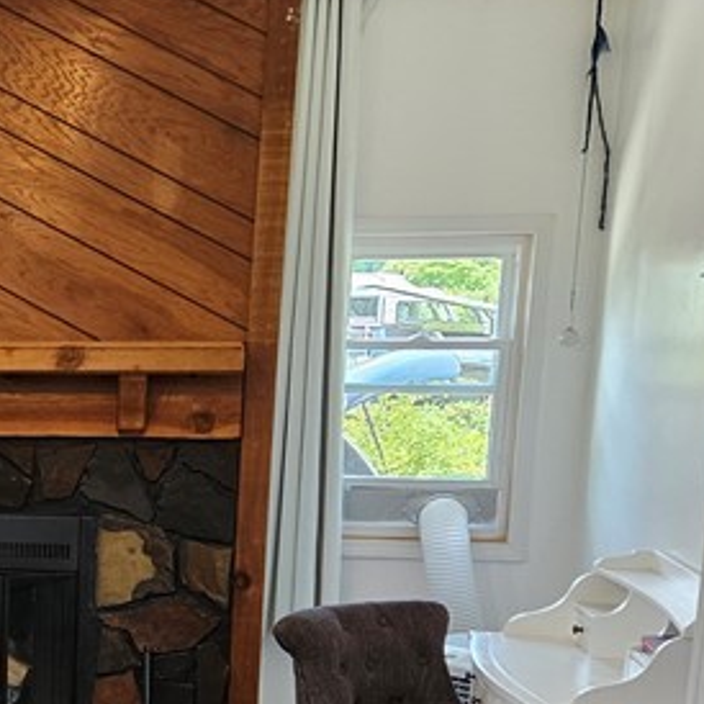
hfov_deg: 20.7
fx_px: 1749
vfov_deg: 22.3
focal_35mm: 76
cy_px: 624
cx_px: -211
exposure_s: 1/120
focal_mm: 5.4
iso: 160
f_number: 1.8
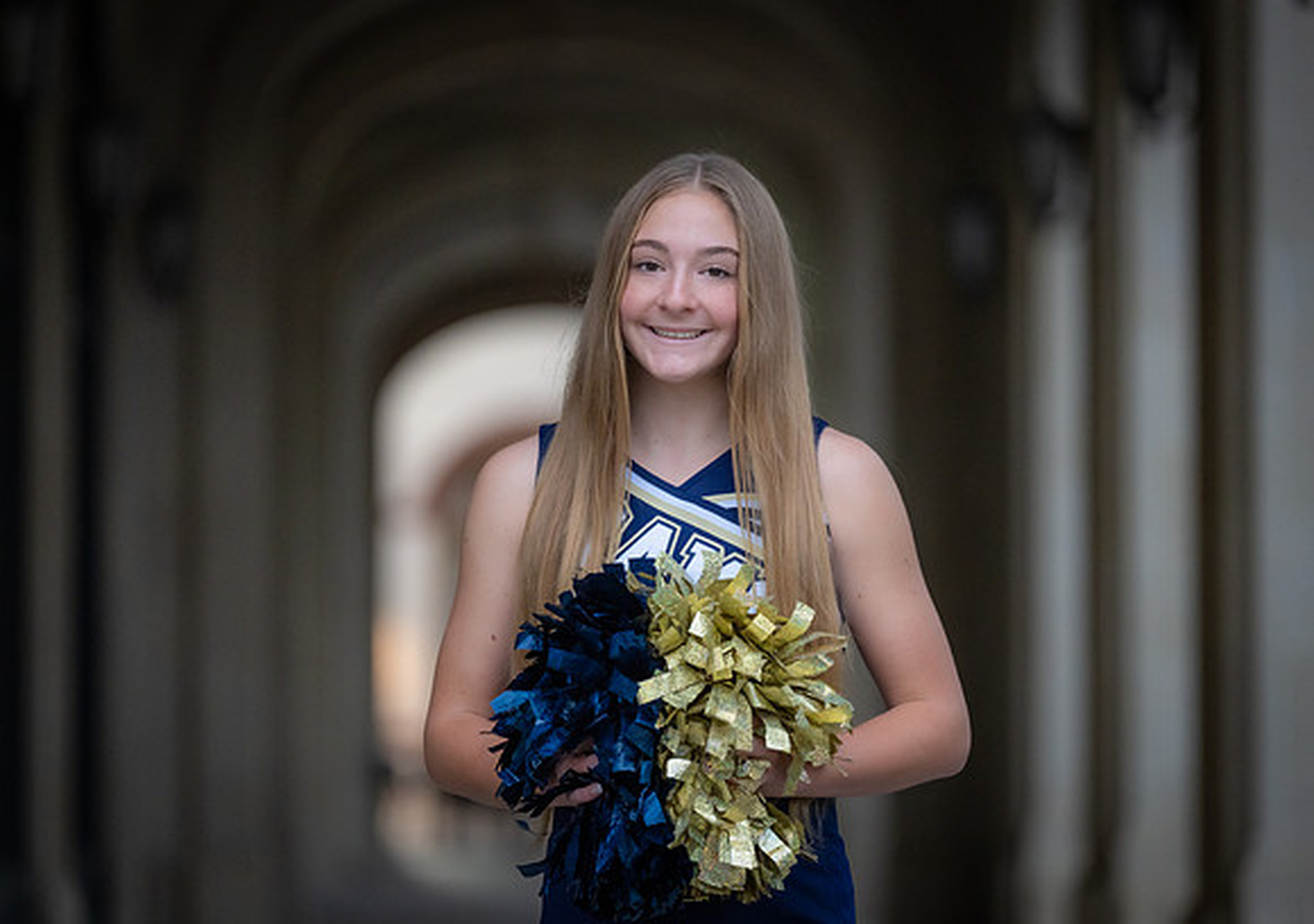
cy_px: 462
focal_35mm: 189
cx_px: 693
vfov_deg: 7.5
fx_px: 7009
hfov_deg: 10.7
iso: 2500
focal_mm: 175
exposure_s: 1/250
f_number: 2.8
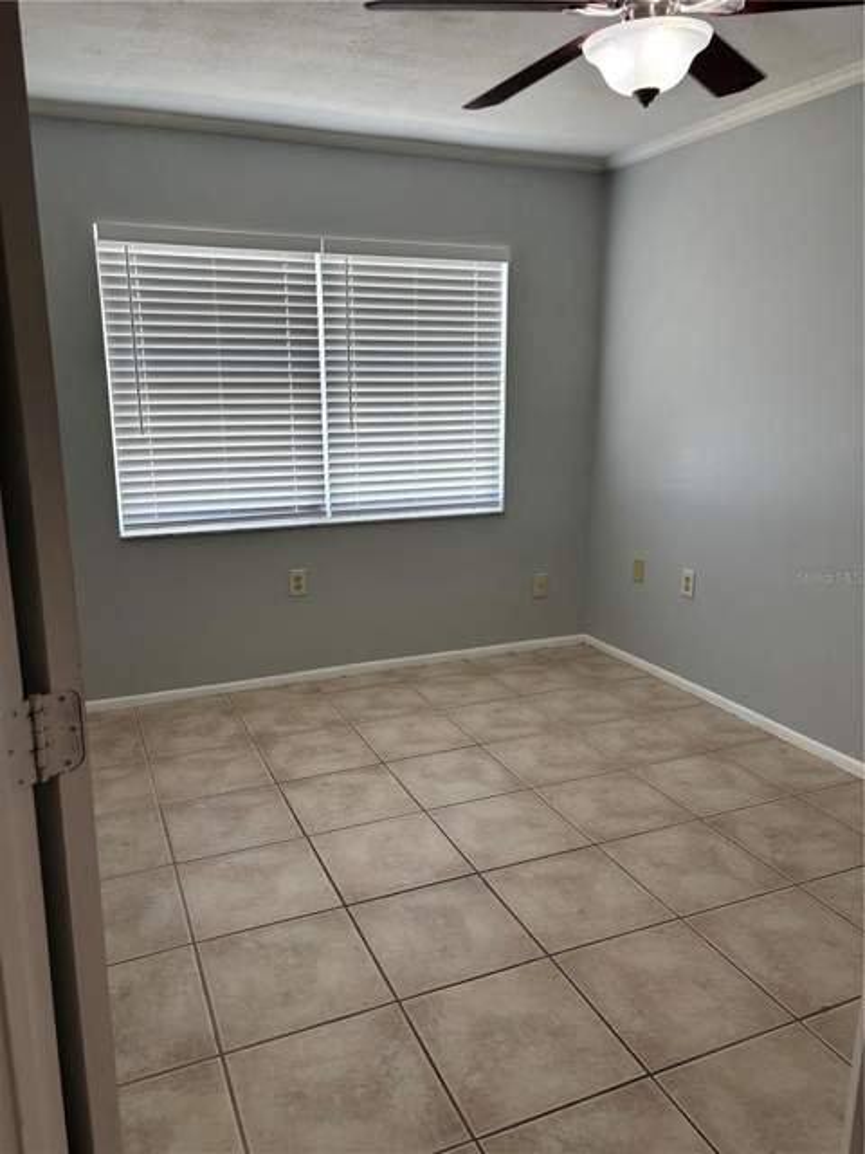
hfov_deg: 53.1
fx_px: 866
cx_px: 432
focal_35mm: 26
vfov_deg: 67.3
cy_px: 577
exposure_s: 1/120
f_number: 1.6
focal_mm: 5.96
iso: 100
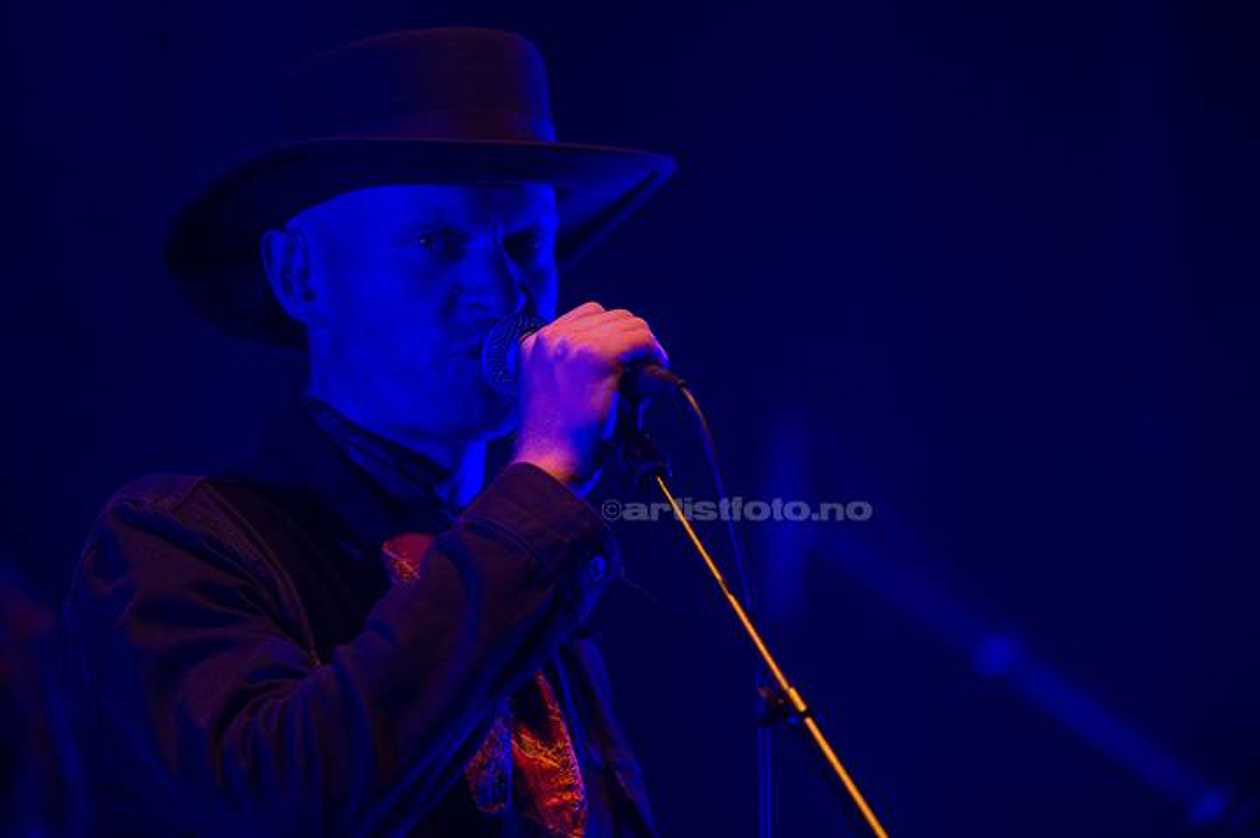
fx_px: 10492
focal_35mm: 300
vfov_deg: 4.6
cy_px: 419
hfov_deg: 6.9
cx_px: 630
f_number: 2.8
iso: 3200
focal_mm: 300
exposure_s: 1/1000
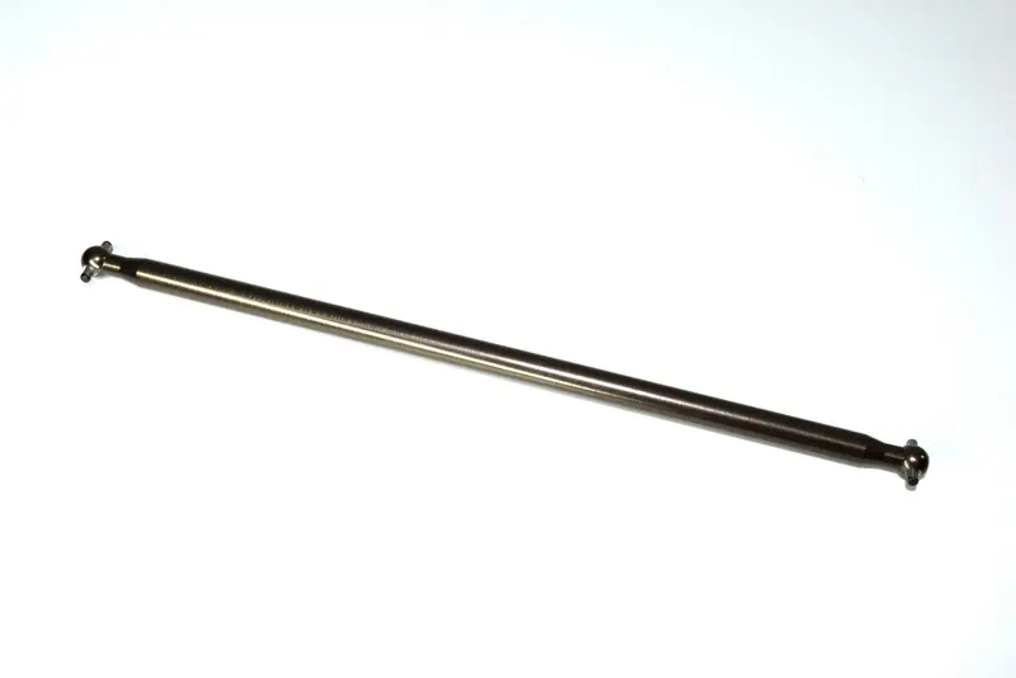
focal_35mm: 44
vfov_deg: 30.9
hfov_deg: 44.9
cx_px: 508
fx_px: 1228
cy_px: 339
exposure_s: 1/80
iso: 100
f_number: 8
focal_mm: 29
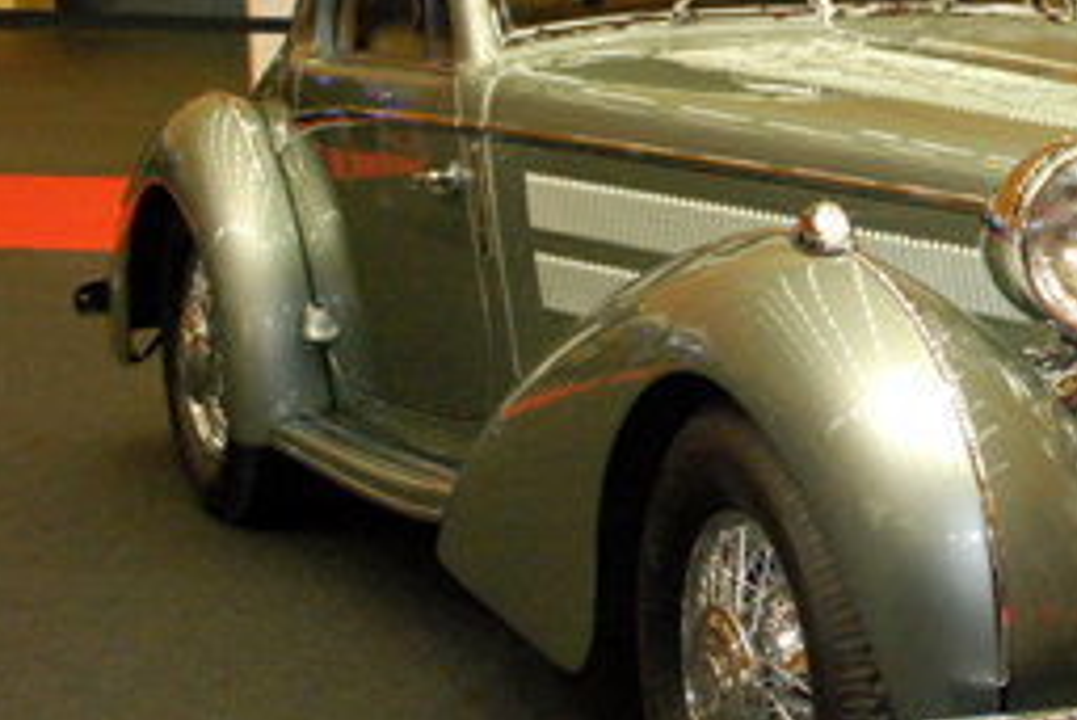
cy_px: 291
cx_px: 1083
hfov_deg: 18.4
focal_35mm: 108
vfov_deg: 12.7
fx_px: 3238
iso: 1600
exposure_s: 1/80
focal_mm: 31
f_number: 5
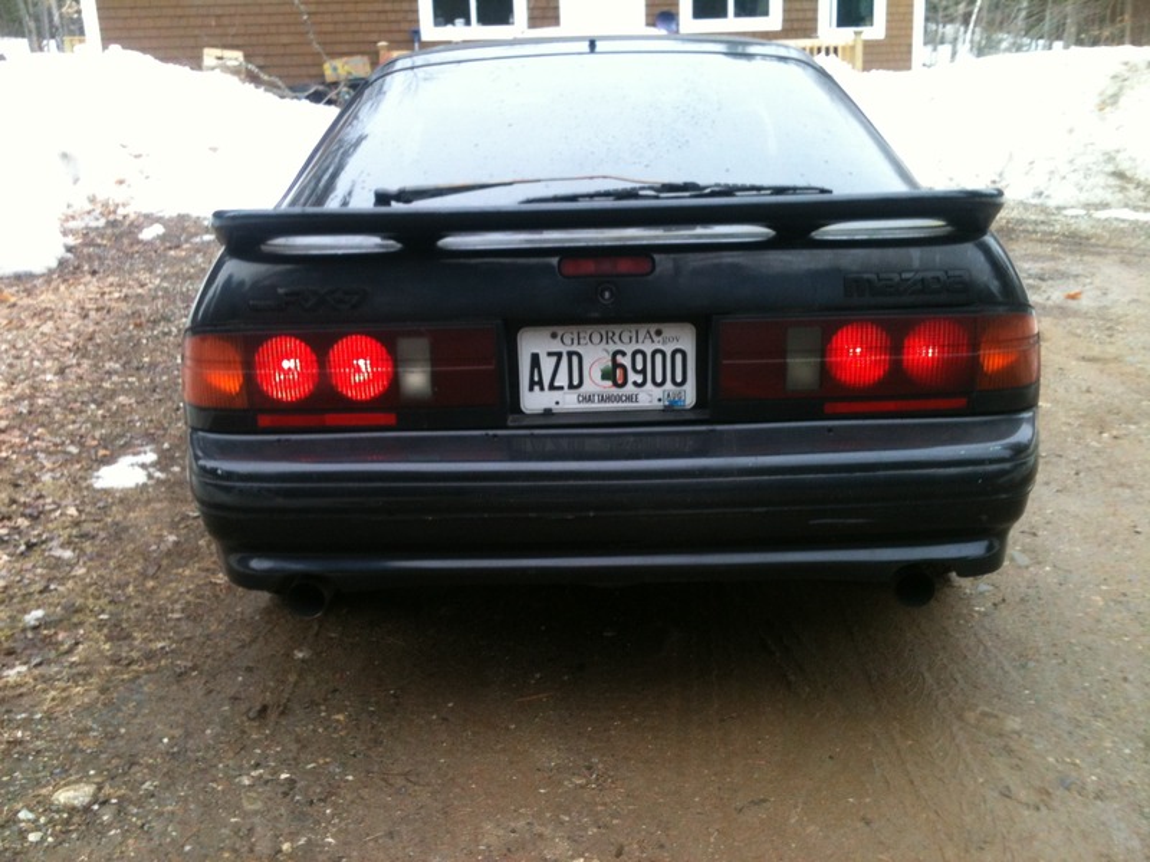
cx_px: 575
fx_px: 1163
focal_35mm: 35
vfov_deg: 40.7
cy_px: 431
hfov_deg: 52.6
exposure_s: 1/33
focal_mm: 3.85
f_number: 2.8
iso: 64
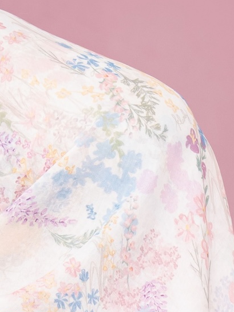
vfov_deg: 9.3
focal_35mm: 207
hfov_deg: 7.1
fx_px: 1867
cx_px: -10
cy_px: 471
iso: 250
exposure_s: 1/125
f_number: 2.8
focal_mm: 51
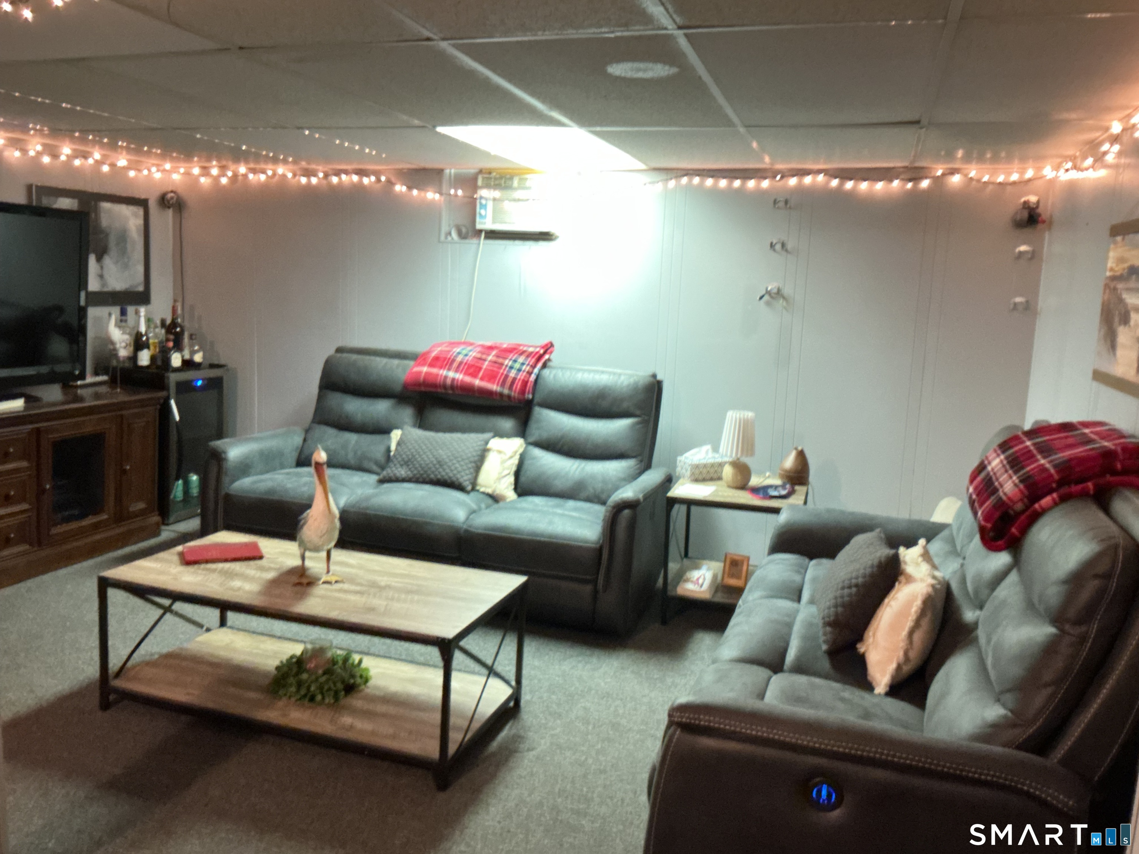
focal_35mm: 29
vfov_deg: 48.2
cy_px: 427
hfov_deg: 61.7
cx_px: 570
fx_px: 954
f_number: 1.8
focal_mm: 3
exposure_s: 1/15
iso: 1600
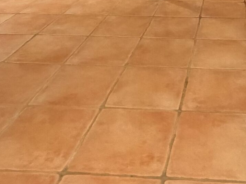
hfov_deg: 36.2
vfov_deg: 21.1
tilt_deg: +2.7
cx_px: 214
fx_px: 355
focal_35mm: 50
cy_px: -136
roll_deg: -0.2
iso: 500
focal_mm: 2.22
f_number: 2.2
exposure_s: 1/60
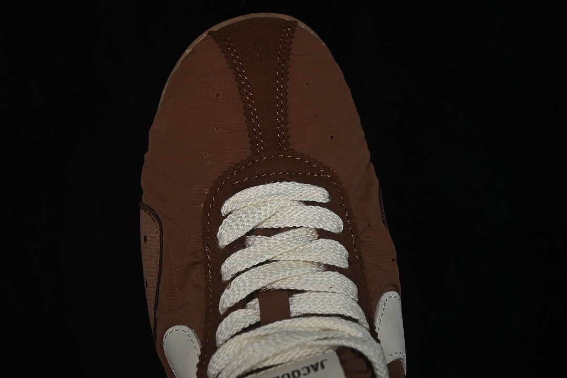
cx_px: 284
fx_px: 1181
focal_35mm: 75
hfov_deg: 27.0
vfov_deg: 18.2
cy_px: 189
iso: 160
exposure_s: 1/60
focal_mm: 50
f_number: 6.3
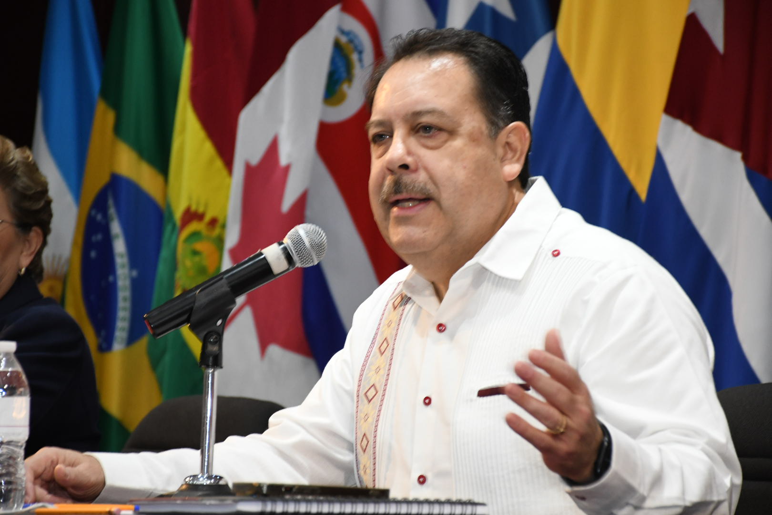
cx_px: 386
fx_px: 2895
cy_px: 258
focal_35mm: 135
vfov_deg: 10.2
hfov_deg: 15.2
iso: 2000
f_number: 6.3
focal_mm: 90
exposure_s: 1/100
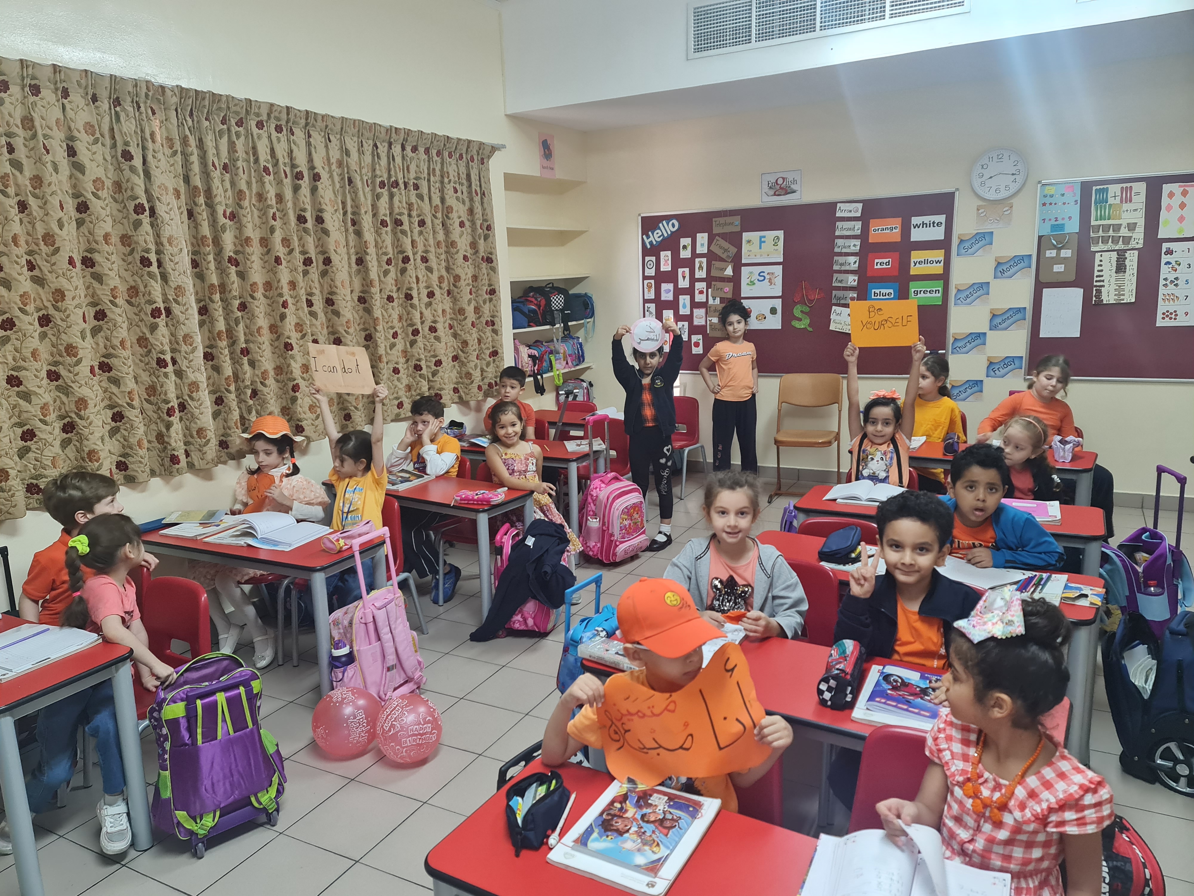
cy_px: 448
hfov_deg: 69.4
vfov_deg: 54.9
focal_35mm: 25
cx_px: 597
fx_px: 862
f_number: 1.8
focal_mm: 7
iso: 320
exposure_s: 1/50
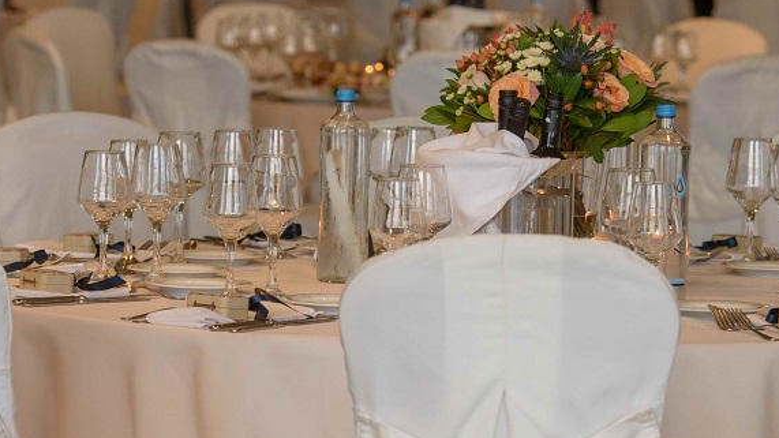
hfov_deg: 9.7
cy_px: 342
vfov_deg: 5.5
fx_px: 4585
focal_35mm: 222
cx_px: 480
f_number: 5
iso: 1000
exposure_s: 1/250
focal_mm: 110
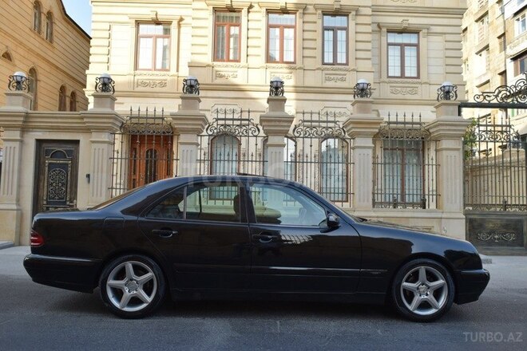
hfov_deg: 67.4
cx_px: 264
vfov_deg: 47.9
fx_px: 395
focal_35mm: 27
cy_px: 176
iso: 320
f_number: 8
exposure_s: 1/250
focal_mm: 18
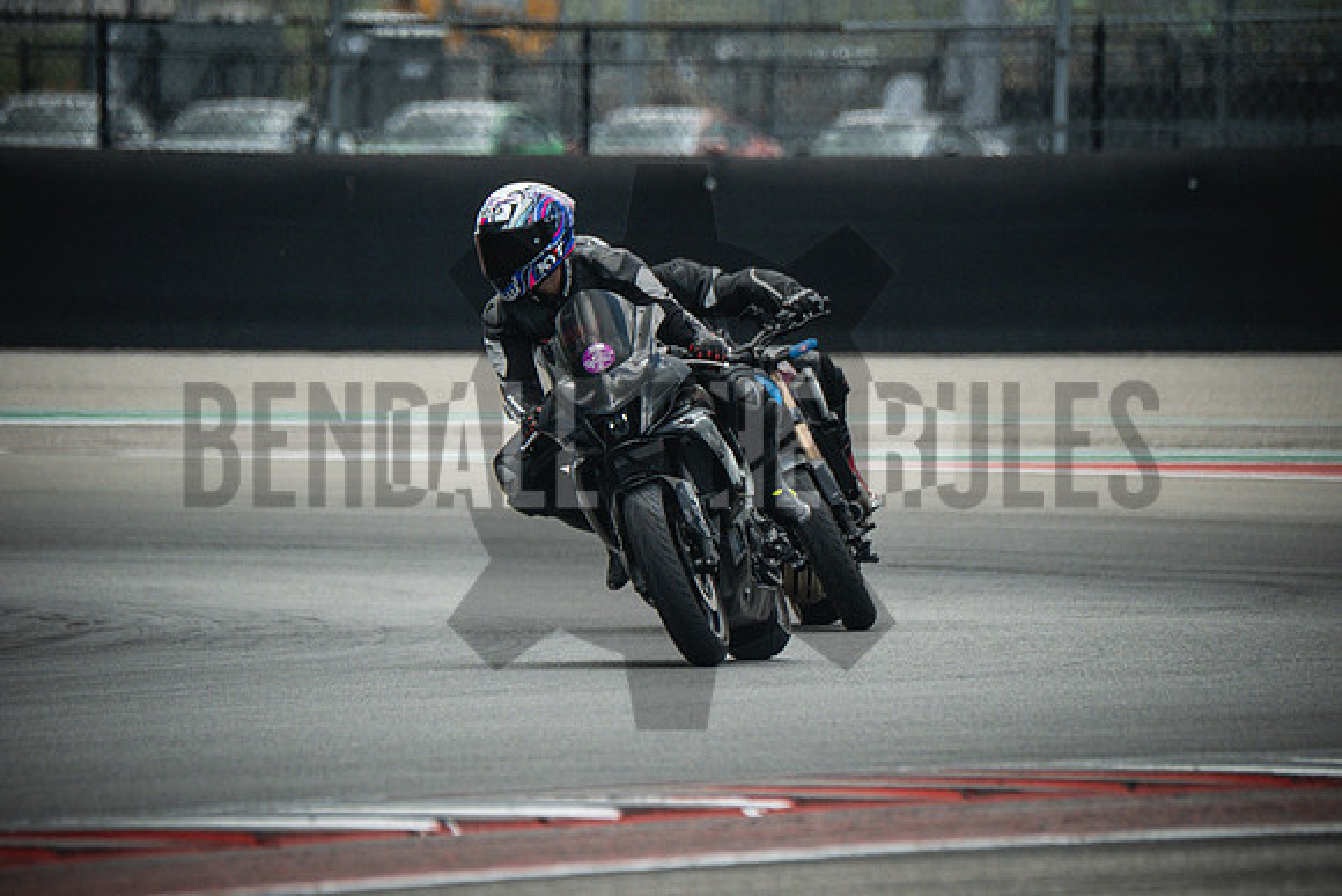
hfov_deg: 3.4
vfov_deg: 2.3
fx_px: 22371
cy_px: 448
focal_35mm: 600
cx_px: 671
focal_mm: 400
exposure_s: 1/1600
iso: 2000
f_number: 5.6
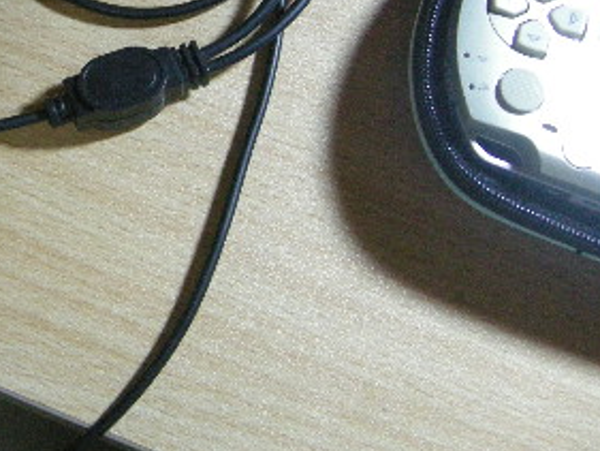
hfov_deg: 23.3
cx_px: 77
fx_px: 1422
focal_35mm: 82
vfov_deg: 17.6
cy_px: 13
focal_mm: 7.5
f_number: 2.7
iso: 400
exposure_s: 1/21.4
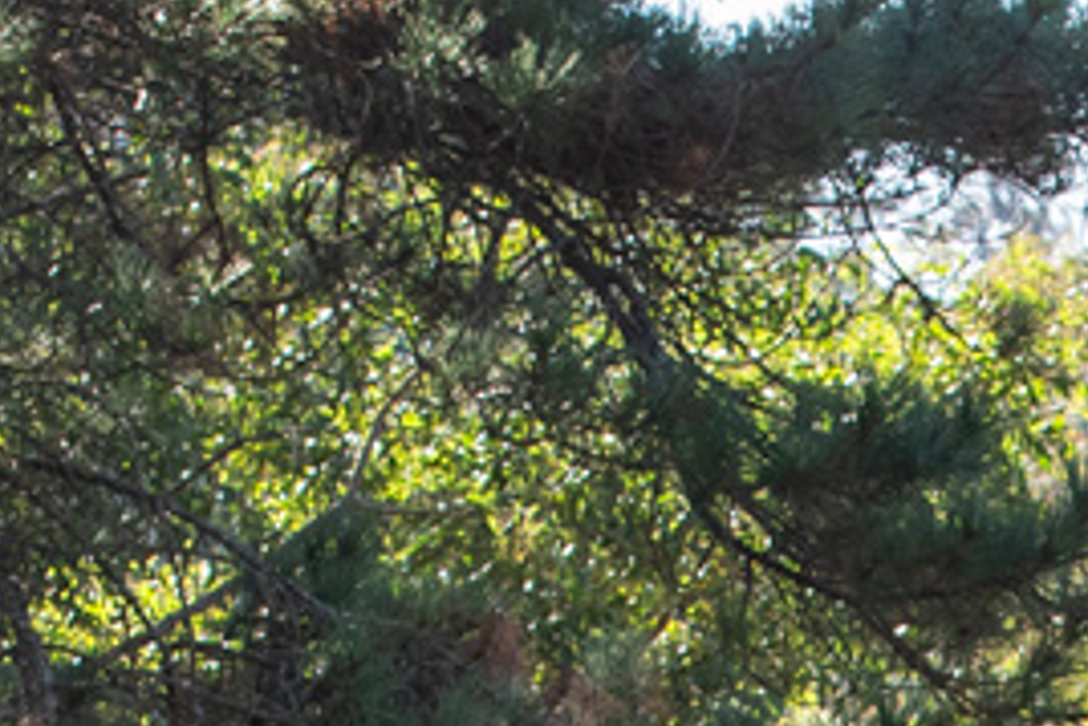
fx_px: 16177
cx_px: 1859
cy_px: 2338
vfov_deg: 2.5
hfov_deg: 3.8
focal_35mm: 535
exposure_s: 1/125
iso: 250
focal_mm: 70
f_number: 5.6
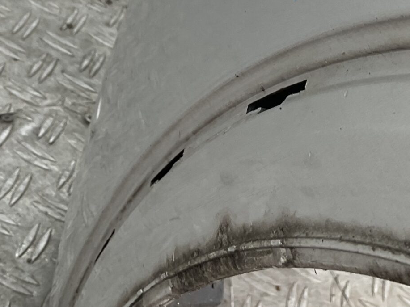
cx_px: 313
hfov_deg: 23.9
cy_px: -116
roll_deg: -32.5
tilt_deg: -28.3
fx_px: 959
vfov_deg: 16.9
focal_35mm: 81
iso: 16
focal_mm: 3
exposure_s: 1/121
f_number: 1.8
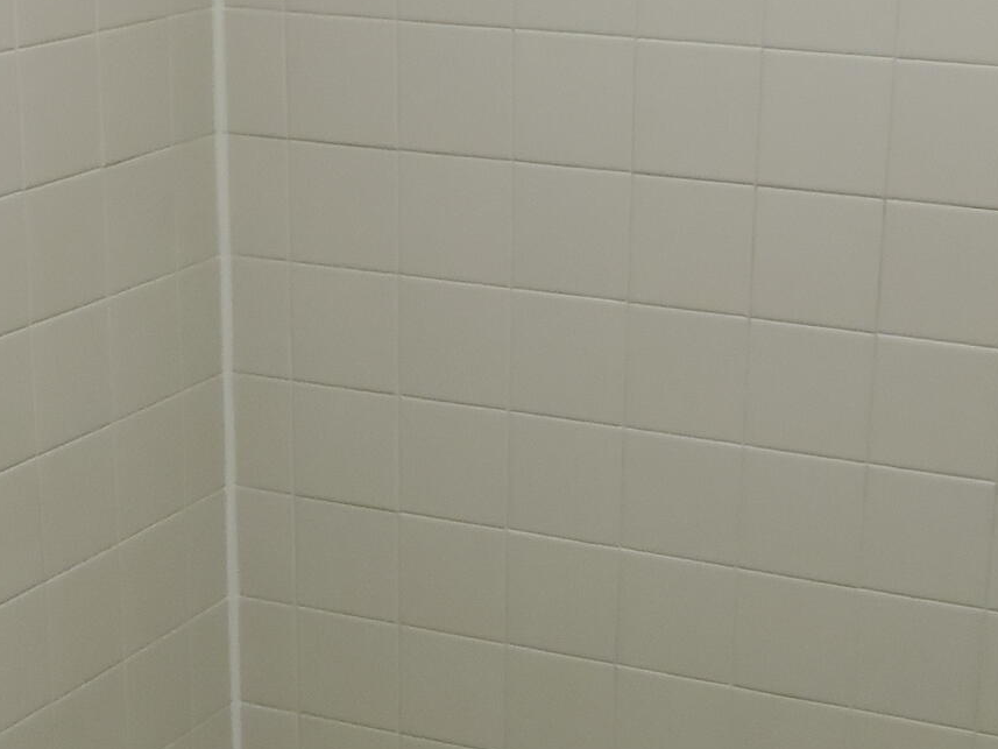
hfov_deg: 23.3
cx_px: 505
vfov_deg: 17.4
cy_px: 650
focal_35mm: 84
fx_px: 2422
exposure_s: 1/30
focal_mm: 4.3
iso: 220
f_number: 3.3
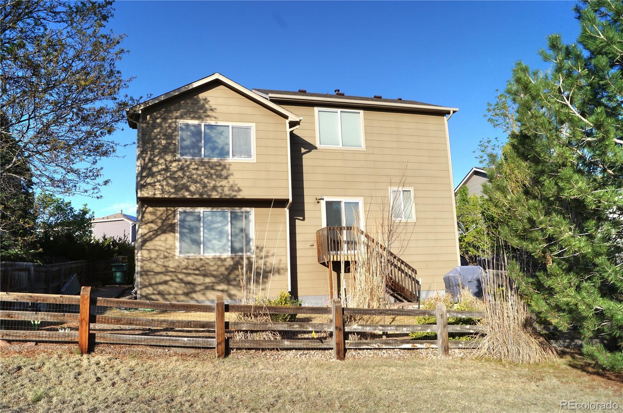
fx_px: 467
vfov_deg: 47.8
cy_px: 206
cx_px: 312
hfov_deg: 67.5
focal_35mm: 27
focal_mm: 18
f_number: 13
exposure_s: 1/200
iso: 100
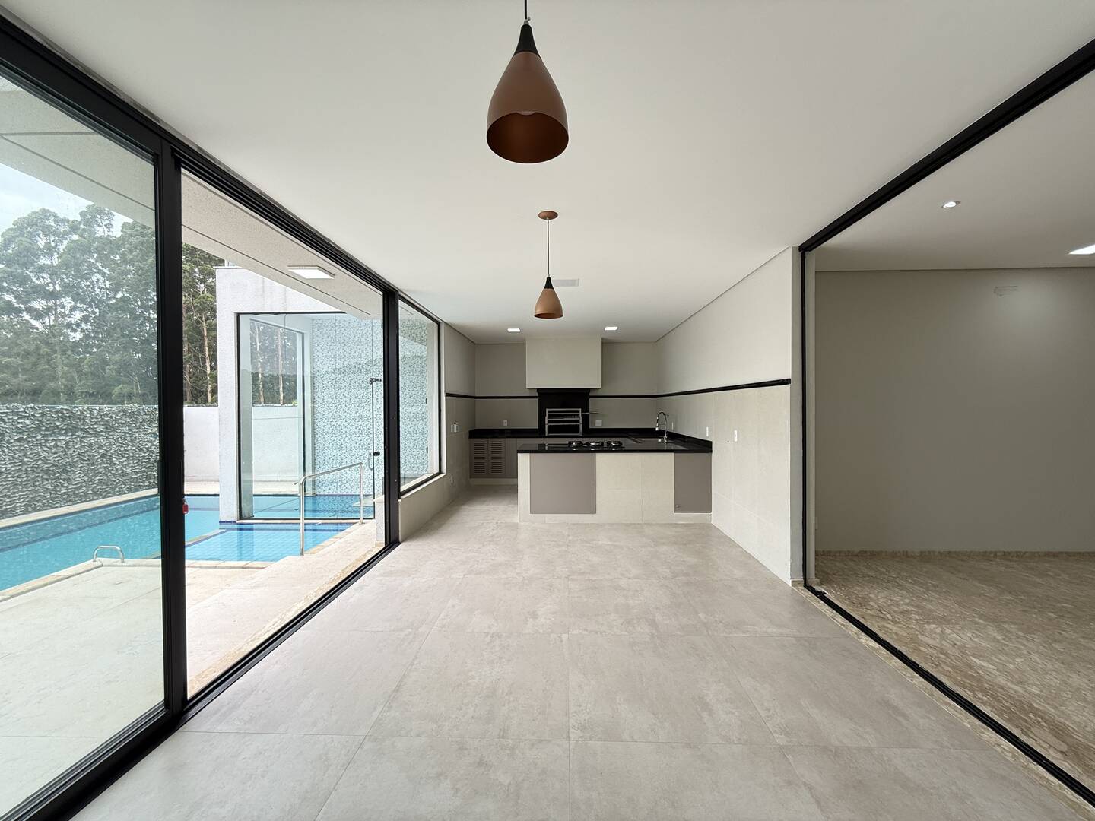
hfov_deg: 102.1
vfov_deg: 85.7
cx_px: 548
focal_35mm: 14
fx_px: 443
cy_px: 410
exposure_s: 1/233
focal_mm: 2.22
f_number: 2.2
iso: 64
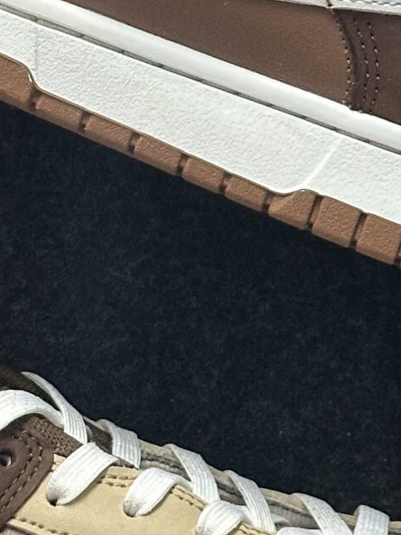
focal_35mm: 193
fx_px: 2980
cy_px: 317
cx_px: 124
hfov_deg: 7.7
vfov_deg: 10.2
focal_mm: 6.86
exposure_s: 1/33
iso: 250
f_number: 1.78
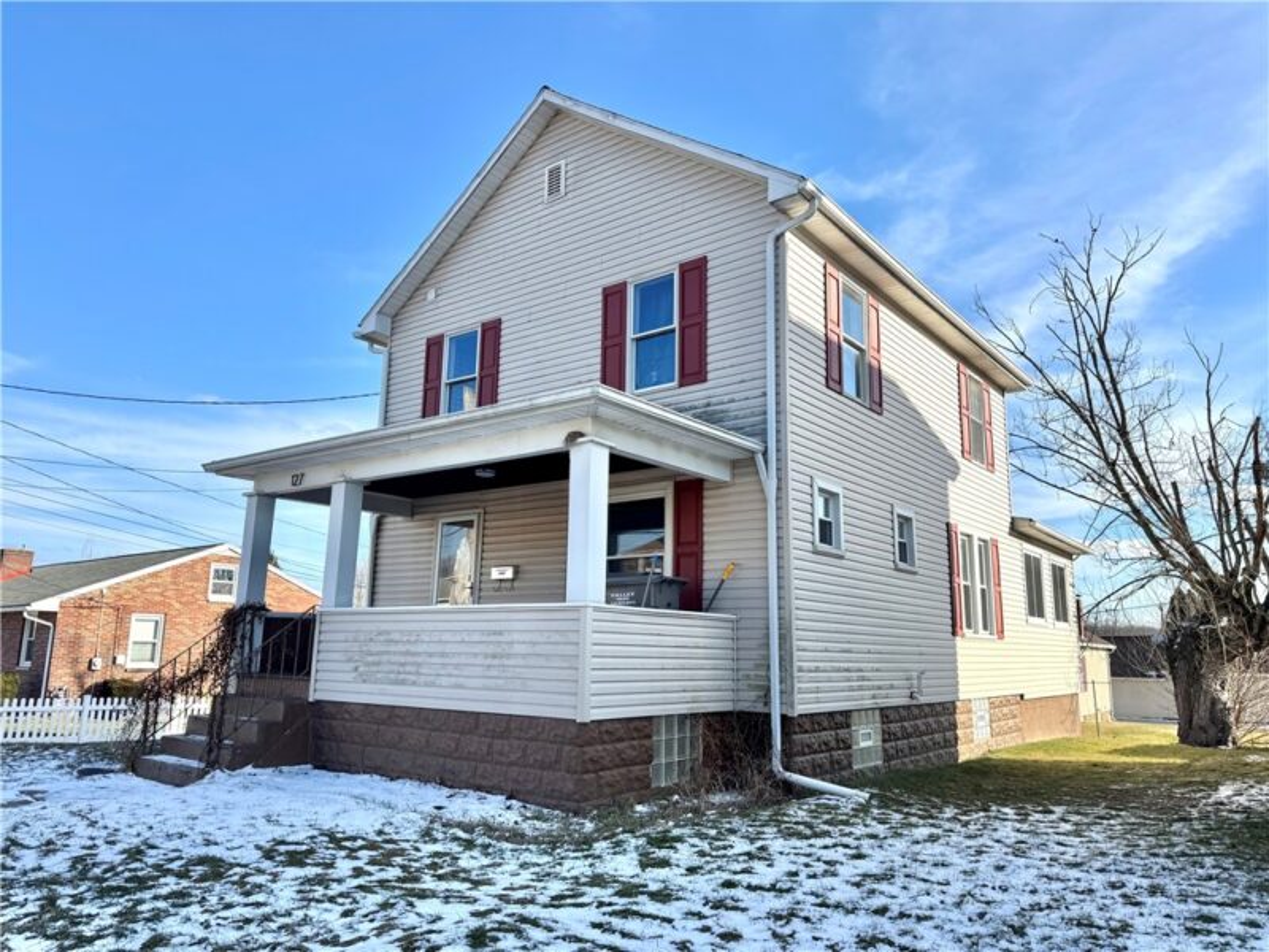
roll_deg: -0.9
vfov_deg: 56.8
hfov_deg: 71.6
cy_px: 476
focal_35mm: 24
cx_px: 634
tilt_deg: +10.3
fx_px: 880
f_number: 1.78
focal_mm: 6.76
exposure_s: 1/3413
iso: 80
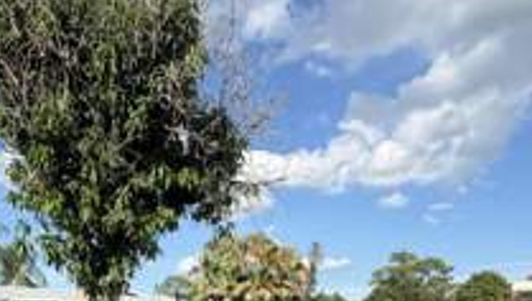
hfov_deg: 56.1
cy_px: 374
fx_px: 494
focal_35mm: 35
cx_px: 209
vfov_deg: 28.7
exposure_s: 1/770
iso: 25
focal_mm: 2.22
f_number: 2.2
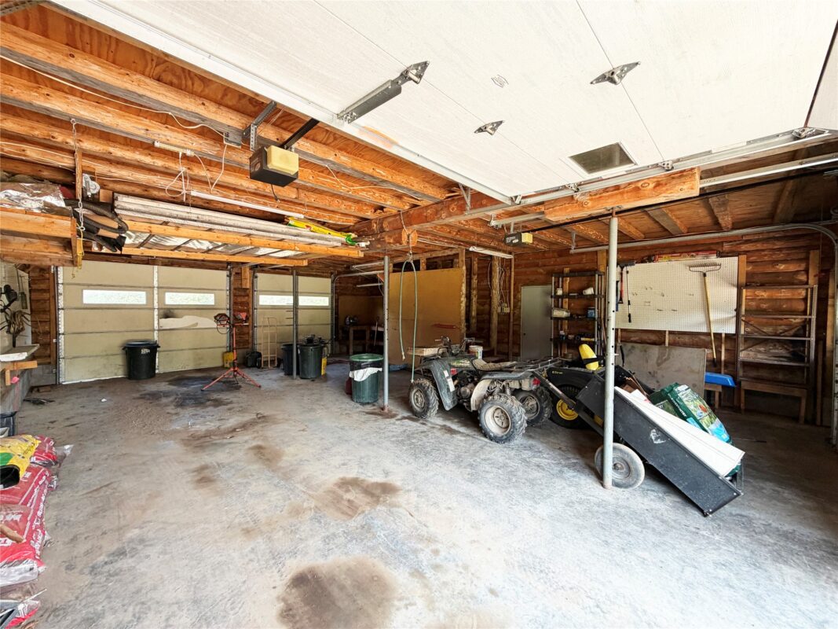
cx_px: 419
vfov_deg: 85.7
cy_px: 314
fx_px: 339
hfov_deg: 102.1
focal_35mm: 14
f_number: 2.2
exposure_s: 1/121
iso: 200
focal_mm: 2.22
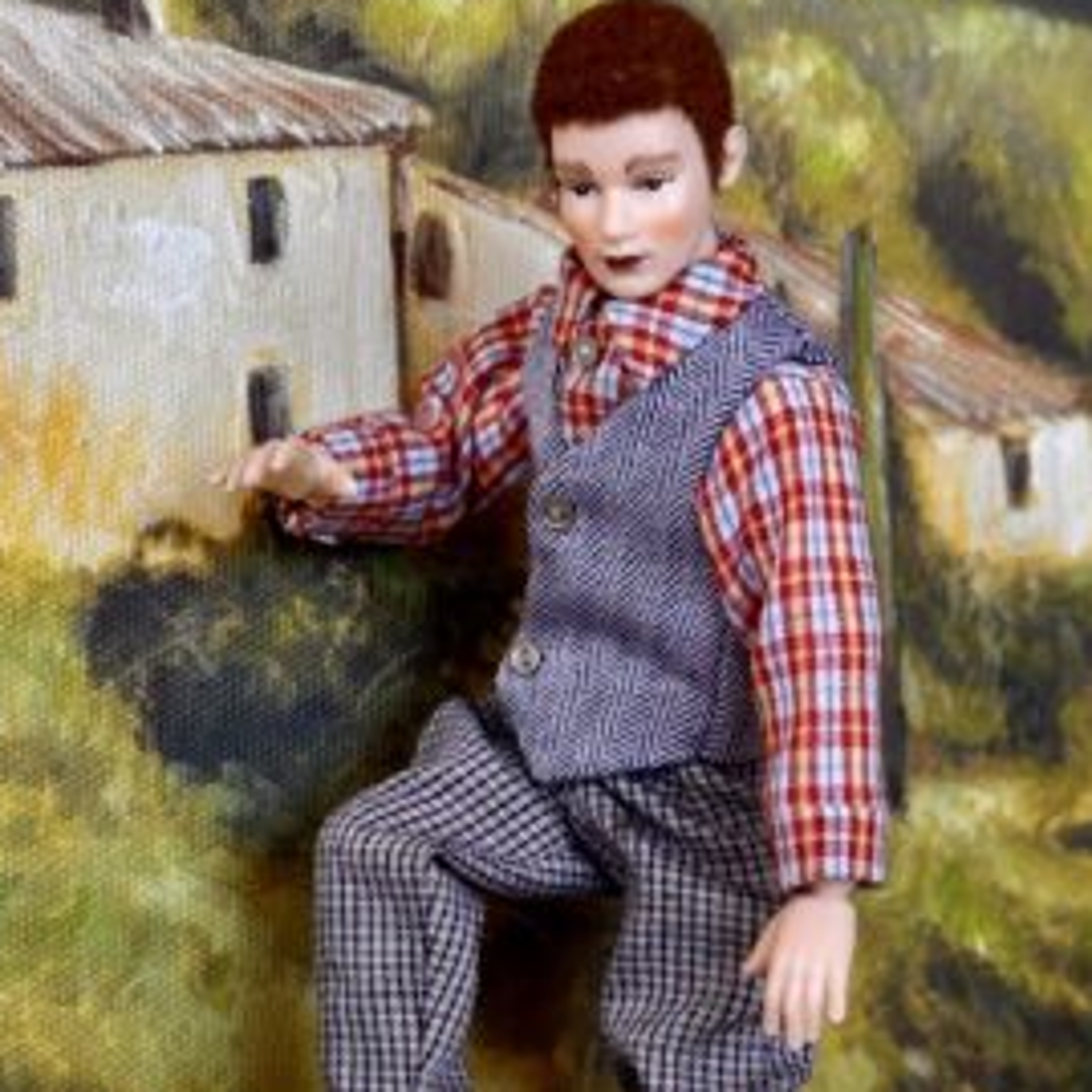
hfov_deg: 27.3
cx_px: 576
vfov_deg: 27.0
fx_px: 2248
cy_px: 783
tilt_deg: -9.7
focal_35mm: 63
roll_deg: -1.5
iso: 64
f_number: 1.78
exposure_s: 1/121
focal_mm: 6.86
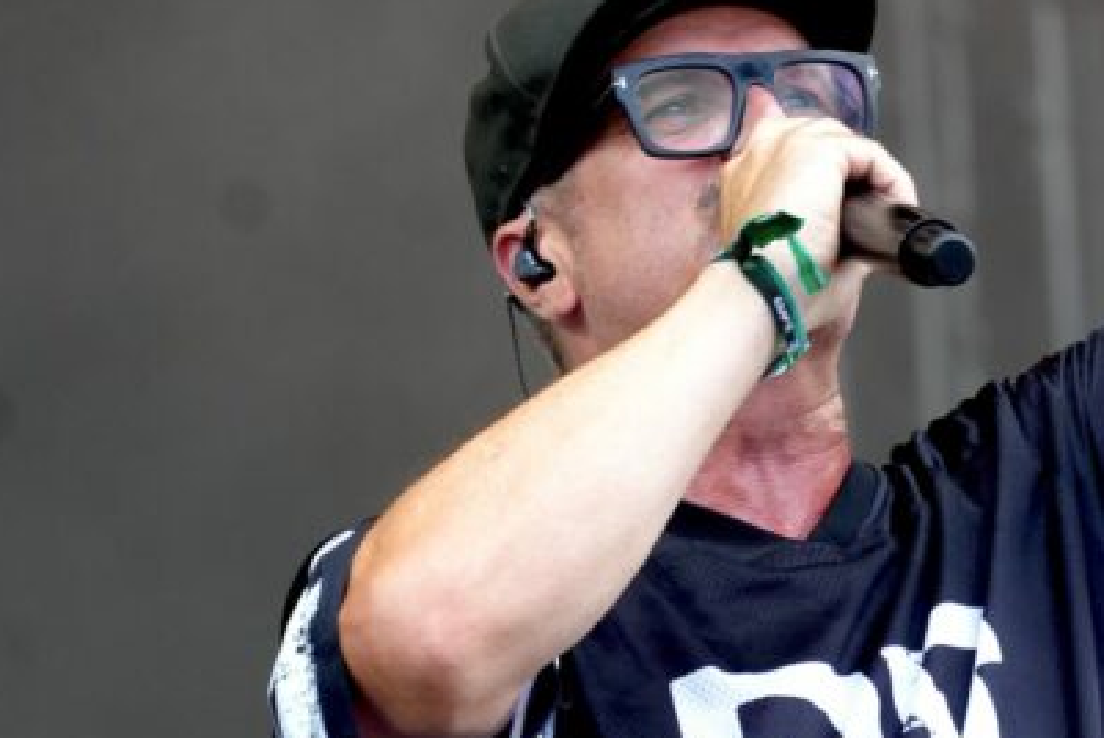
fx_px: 12949
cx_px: 950
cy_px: 207
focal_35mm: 422
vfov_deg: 3.3
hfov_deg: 4.9
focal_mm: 147
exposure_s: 1/250
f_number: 5.6
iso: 800
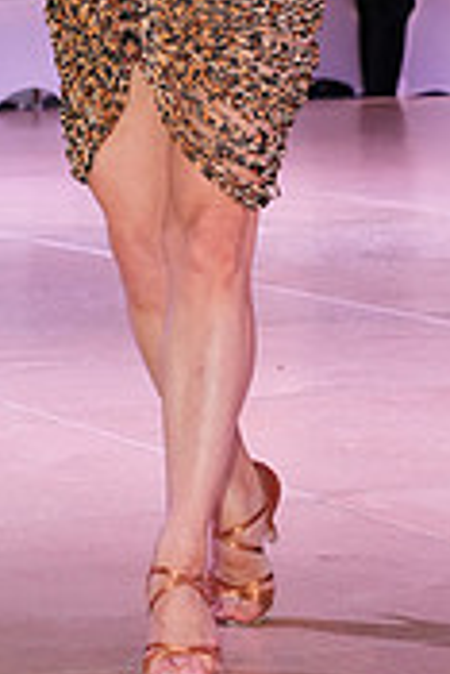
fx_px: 4472
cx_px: 525
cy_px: -243
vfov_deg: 8.5
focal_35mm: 239
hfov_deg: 5.7
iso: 3200
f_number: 7.1
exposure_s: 1/250
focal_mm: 72
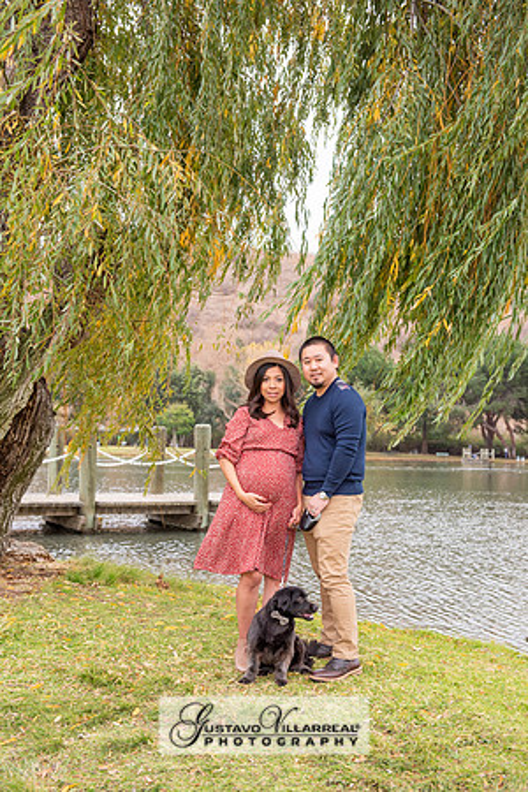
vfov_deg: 41.1
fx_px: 1056
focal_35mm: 48
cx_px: 264
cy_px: 396
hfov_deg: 28.1
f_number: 5
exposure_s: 1/125
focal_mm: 48
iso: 500
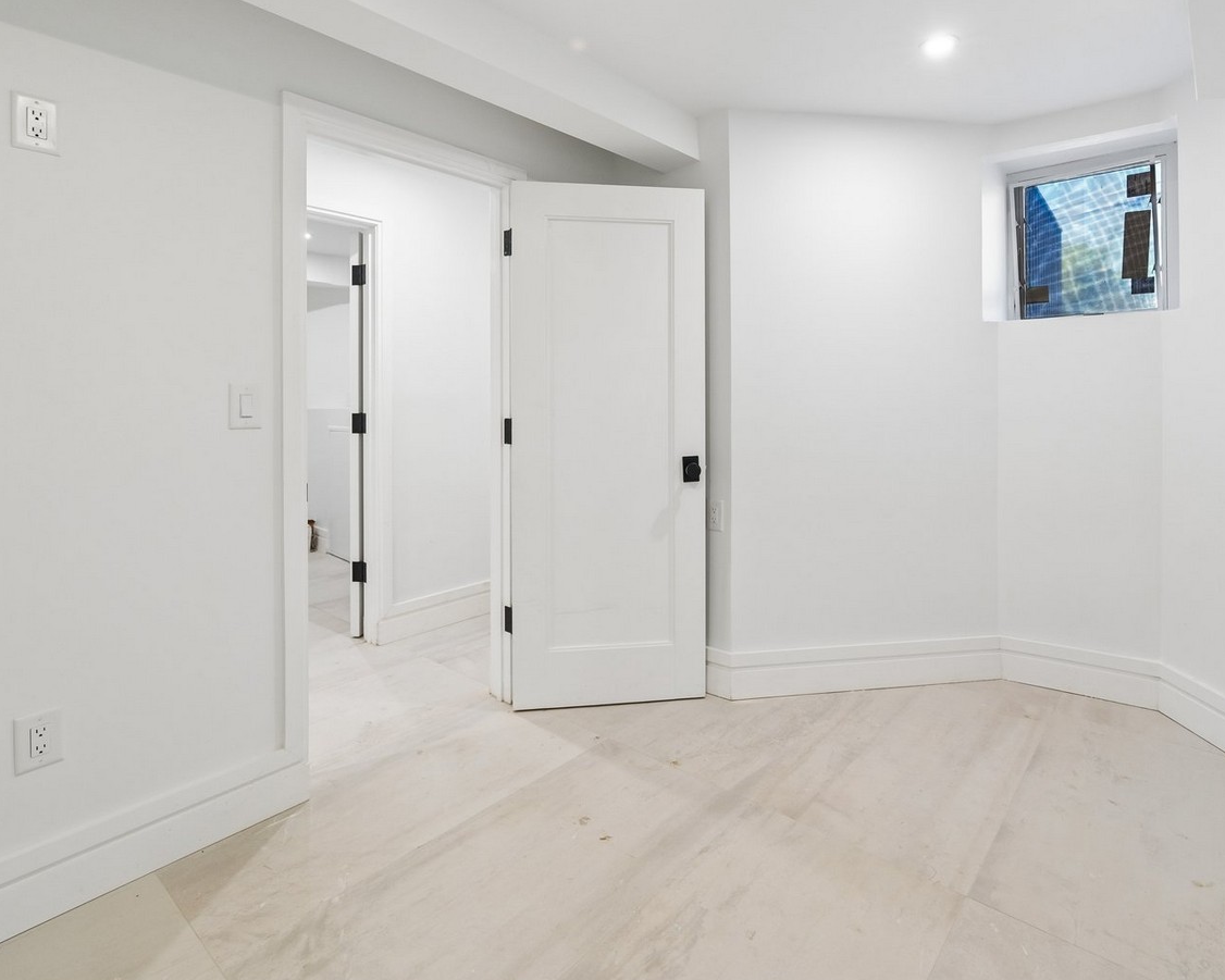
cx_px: 670
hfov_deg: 86.1
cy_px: 388
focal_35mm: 18
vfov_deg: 73.0
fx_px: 653
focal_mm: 8
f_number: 4
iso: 320
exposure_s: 1/50
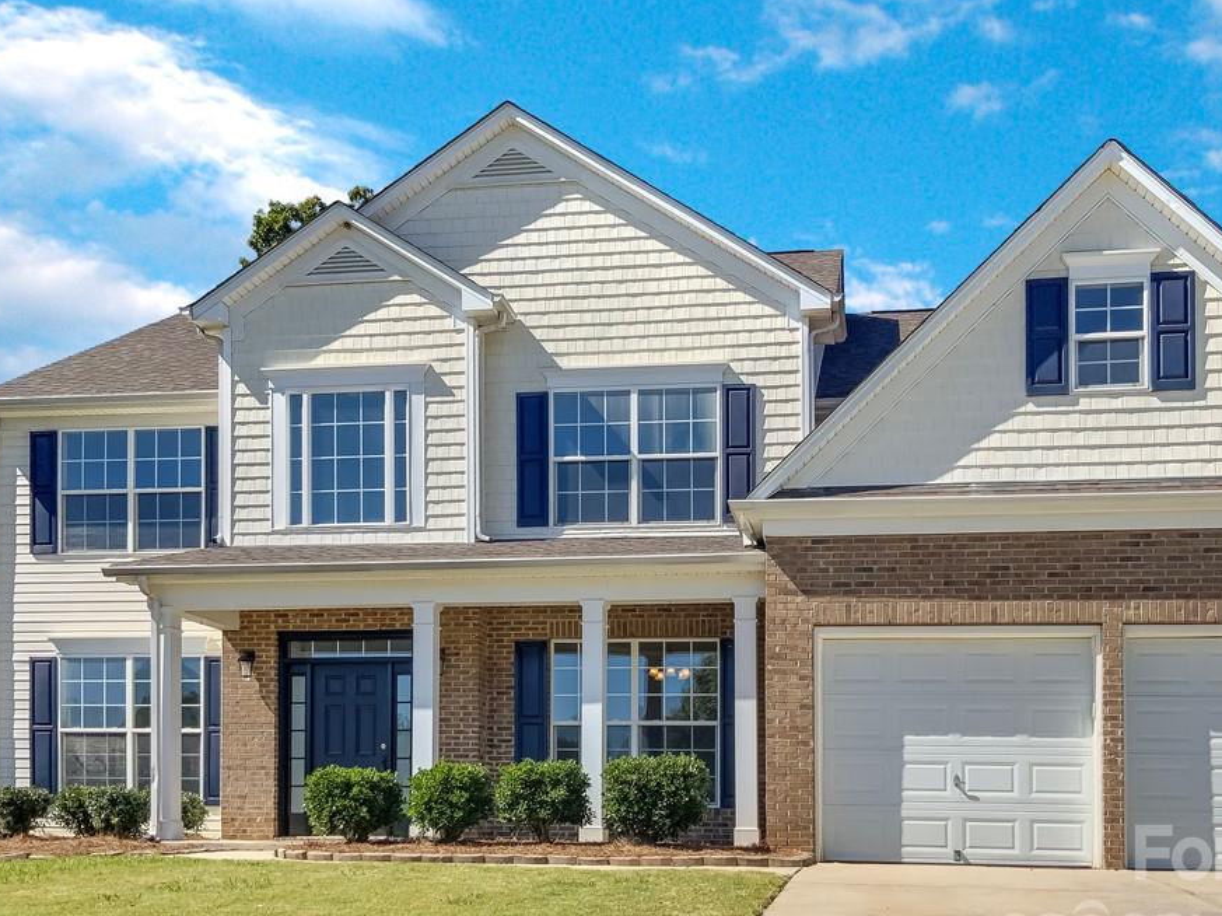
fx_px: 1200
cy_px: 490
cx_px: 699
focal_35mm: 34
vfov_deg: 41.7
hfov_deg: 53.8
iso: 16
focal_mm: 3
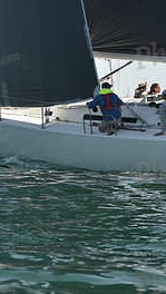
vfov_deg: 9.4
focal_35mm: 230
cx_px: 78
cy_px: 114
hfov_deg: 5.3
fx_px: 1795
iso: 250
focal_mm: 100
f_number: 5
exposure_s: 1/800
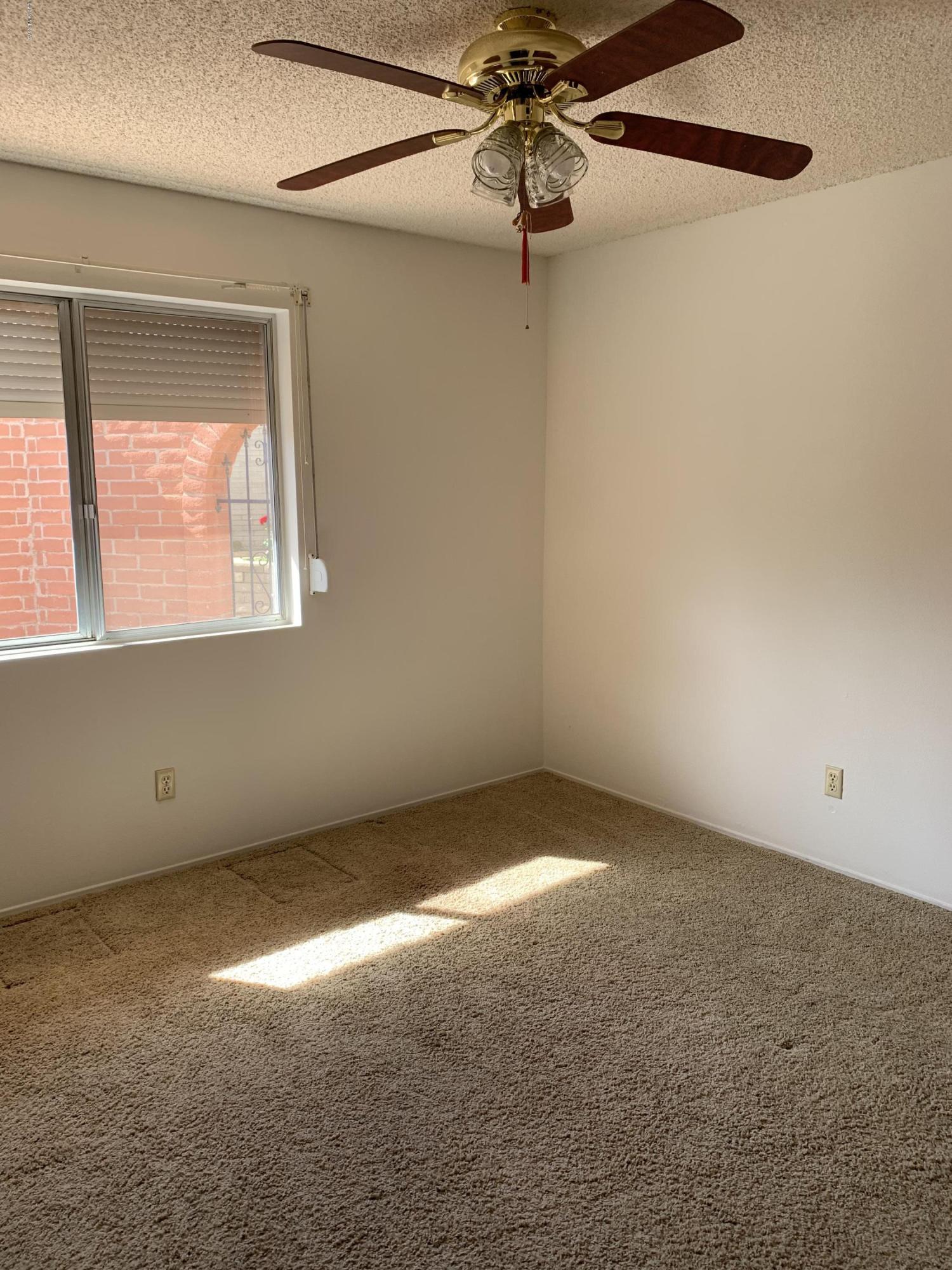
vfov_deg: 67.3
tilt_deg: -7.8
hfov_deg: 53.1
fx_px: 953
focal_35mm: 26
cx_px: 476
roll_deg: +0.0
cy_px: 635
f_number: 1.8
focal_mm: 4.25
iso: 50
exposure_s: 1/122
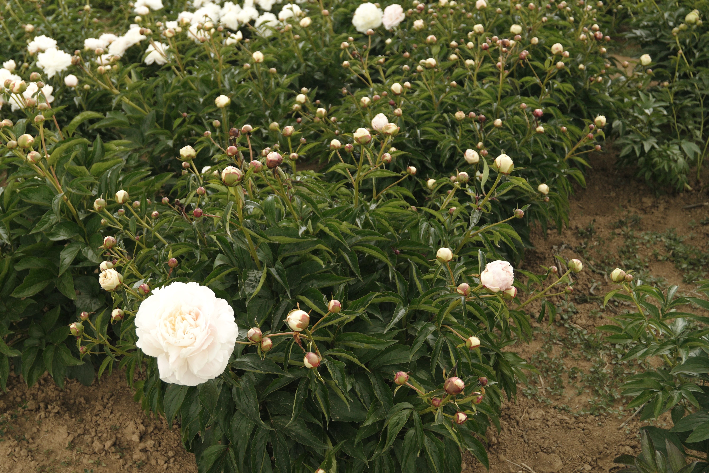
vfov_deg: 40.4
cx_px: 312
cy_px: 246
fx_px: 643
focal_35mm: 33
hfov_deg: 57.6
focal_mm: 17
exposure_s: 1/500
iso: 125
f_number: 2.8
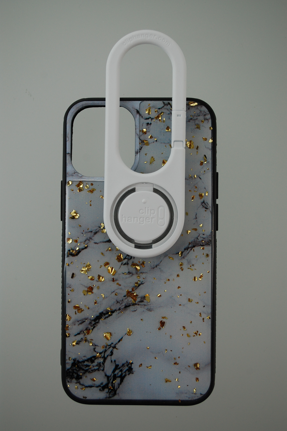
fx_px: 629
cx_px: 144
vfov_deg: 37.9
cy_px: 216
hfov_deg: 25.7
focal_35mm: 52
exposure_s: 1/100
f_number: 5.3
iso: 400
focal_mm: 35
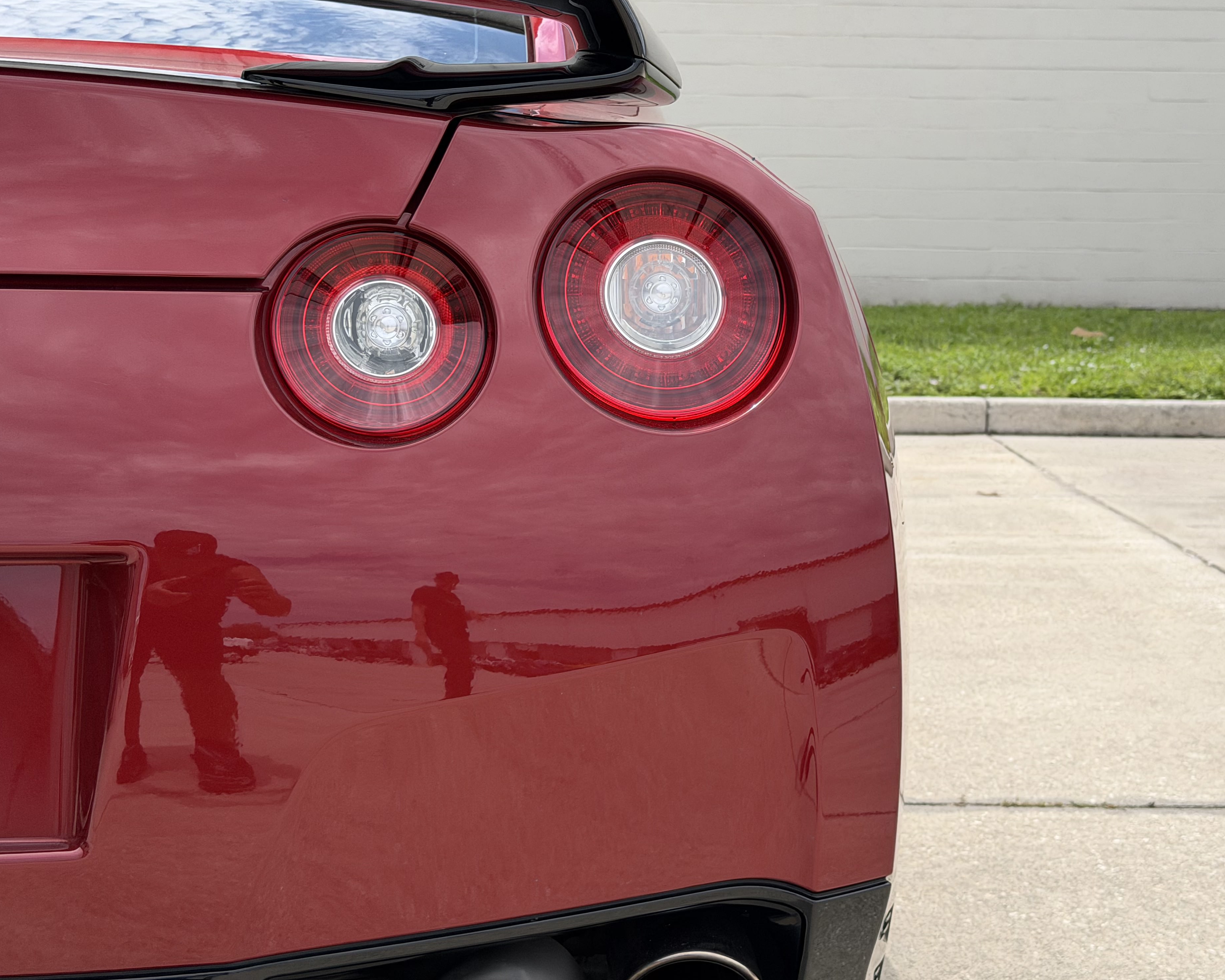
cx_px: 637
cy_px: 486
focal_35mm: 51
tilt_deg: -9.1
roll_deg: +2.3
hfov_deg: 36.7
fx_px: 1849
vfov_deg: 29.7
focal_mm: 6.76
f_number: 1.78
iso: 80
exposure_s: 1/3891
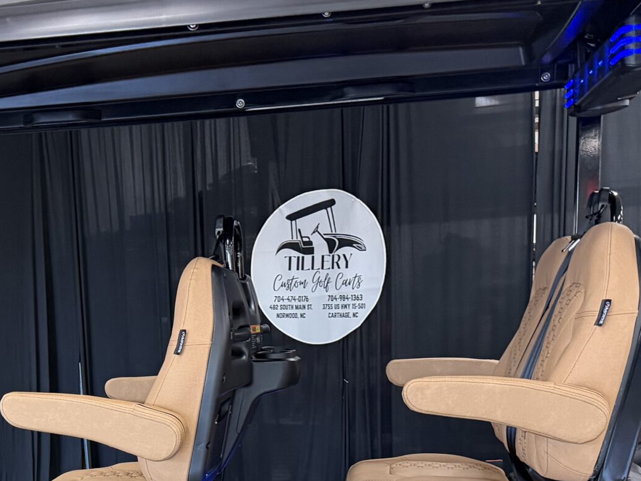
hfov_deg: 32.2
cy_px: 564
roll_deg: +2.5
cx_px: 179
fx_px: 1093
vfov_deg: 23.0
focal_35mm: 59
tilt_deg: -12.4
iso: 500
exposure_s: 1/60
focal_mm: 6.76
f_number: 1.78
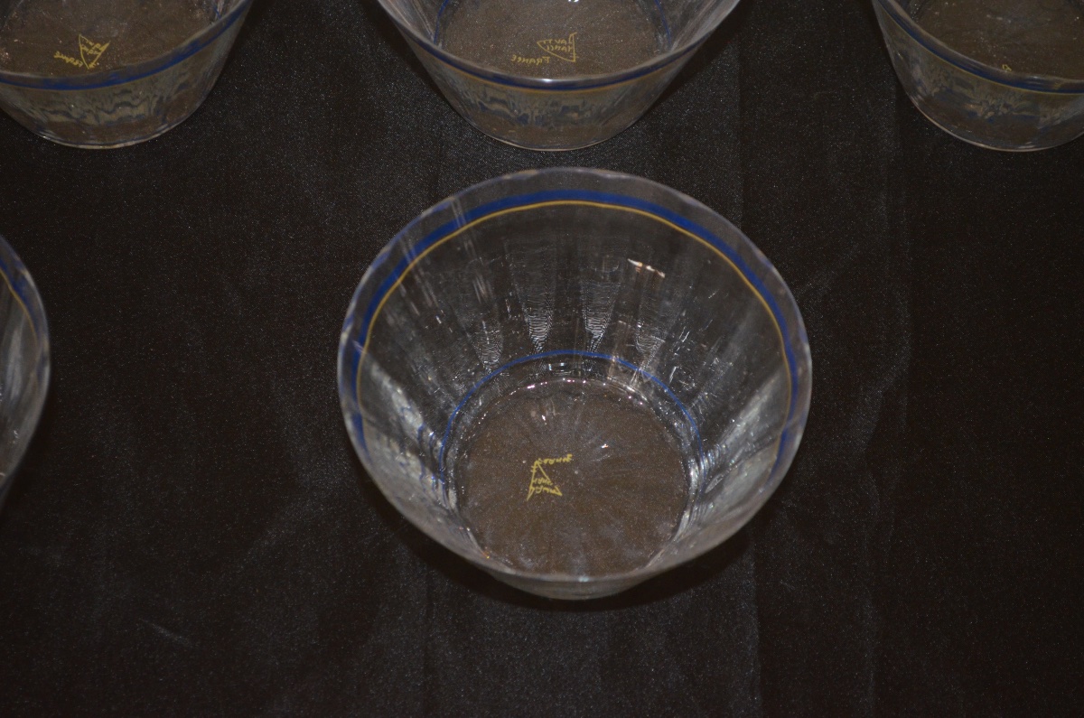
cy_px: 359
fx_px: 2479
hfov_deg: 24.7
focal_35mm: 82
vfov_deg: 16.5
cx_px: 542
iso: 1600
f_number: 5.6
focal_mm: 55
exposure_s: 1/30
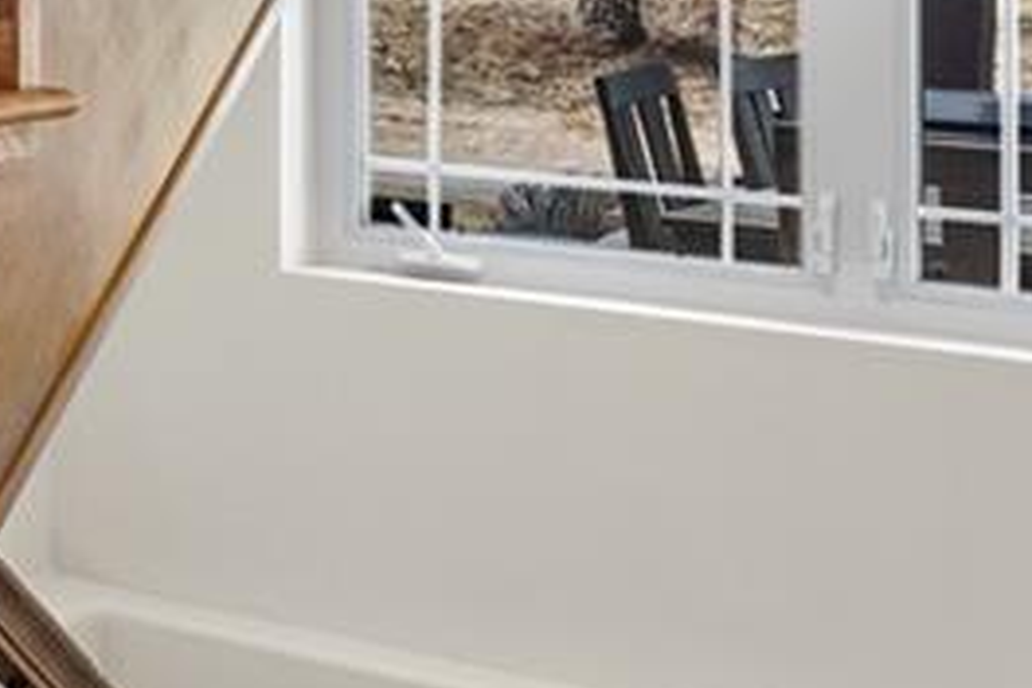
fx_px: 2780
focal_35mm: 97
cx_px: -1184
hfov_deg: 15.5
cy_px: -203
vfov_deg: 13.6
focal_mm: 16
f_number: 8
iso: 400
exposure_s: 1/2.5
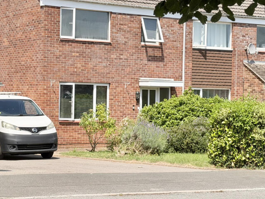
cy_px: 76
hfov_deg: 25.1
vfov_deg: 19.1
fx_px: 590
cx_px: 73
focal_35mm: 77
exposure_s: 1/3891
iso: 64
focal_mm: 6.76
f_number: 1.78
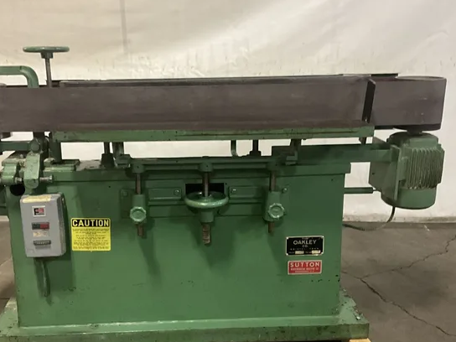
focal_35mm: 40
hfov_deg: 46.7
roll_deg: +0.6
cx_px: 200
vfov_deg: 35.9
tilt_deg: -16.3
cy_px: 194
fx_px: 527
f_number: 1.8
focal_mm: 3
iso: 320
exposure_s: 1/40
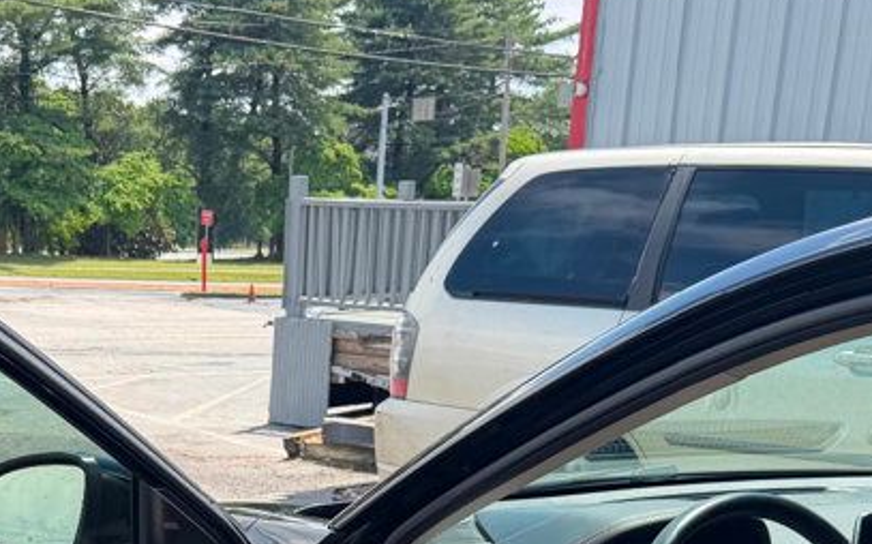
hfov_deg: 31.3
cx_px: 201
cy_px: 722
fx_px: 1520
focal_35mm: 64
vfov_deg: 18.7
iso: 80
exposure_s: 1/1361
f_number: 1.78
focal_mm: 6.76
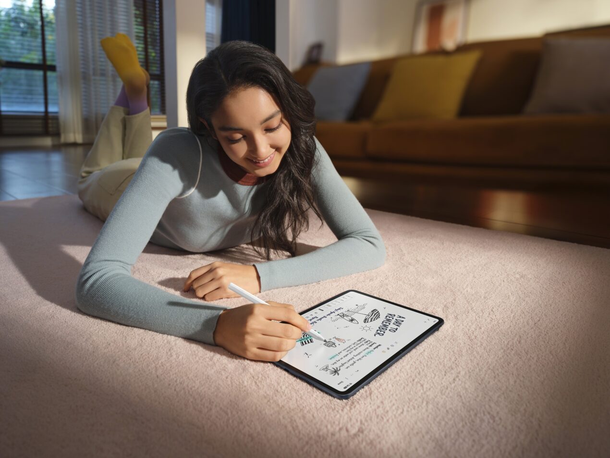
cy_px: 229
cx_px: 305
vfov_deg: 56.8
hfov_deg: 71.6
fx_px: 423
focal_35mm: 24
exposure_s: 1/4
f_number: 5.6
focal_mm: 30
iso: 125
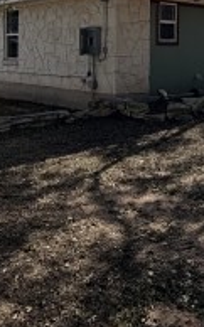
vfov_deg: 39.4
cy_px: 62
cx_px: 99
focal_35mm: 49
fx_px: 437
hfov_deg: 26.3
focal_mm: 2.22
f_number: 2.2
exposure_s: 1/770
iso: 32
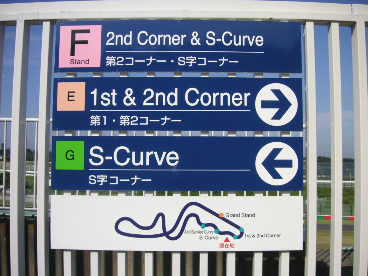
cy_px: 138
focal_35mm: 37
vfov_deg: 38.7
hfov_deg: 50.1
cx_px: 184
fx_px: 393
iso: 50
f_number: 6.7
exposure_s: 1/350
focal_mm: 6.1
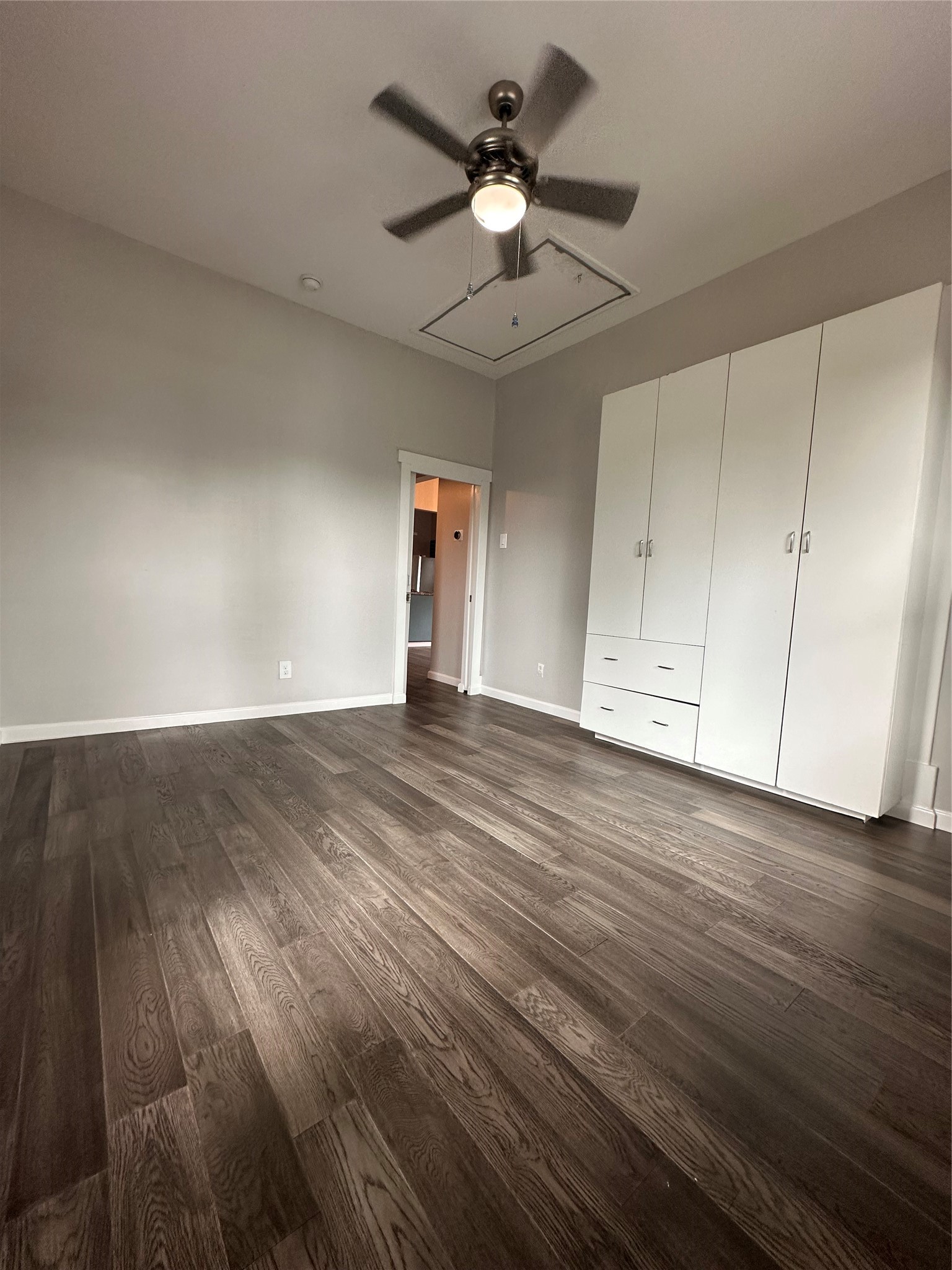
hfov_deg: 85.7
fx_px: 513
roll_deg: -2.7
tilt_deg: -4.3
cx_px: 476
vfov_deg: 102.1
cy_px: 635
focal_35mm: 14
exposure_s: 1/120
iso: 200
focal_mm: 2.22
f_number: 2.2
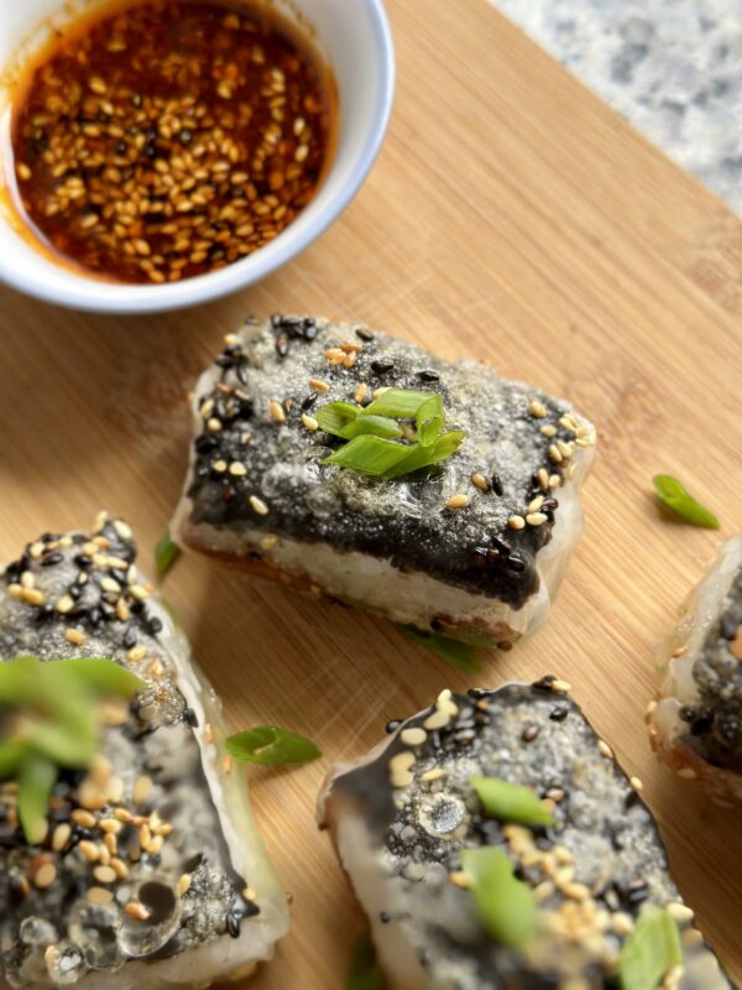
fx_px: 1372
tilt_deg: -70.2
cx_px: 371
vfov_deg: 39.7
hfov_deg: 30.3
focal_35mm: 48
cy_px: 495
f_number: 1.78
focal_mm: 6.86
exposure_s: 1/395
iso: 80
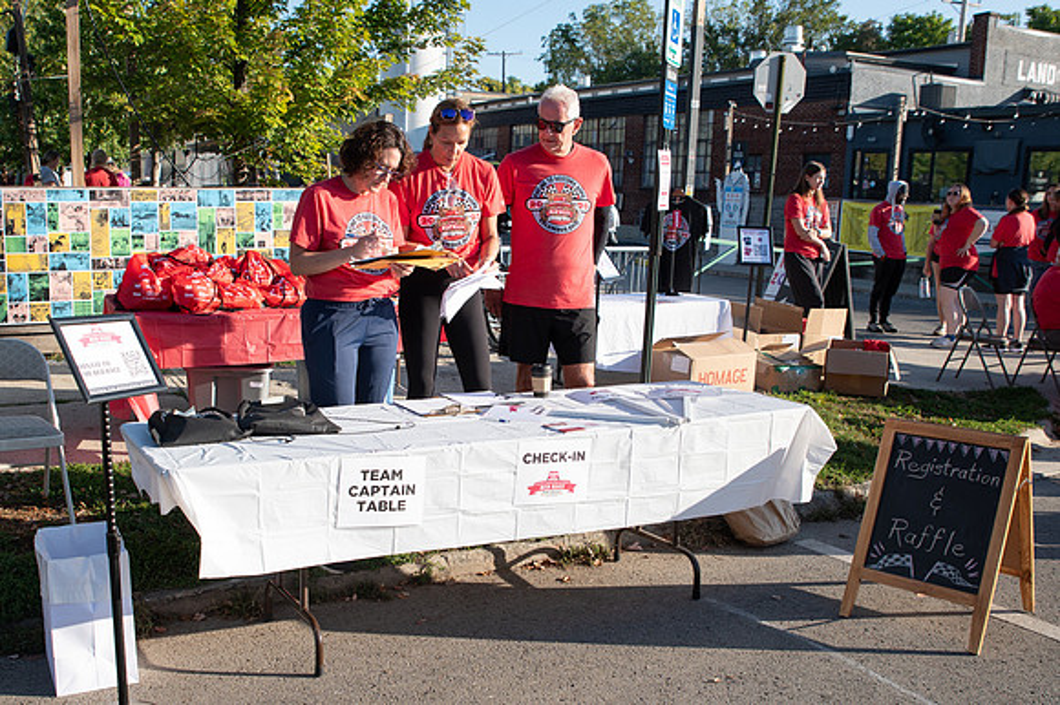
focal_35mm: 34
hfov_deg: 55.1
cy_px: 396
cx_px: 461
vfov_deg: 38.4
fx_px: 1012
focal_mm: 24
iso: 160
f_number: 5
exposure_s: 1/400
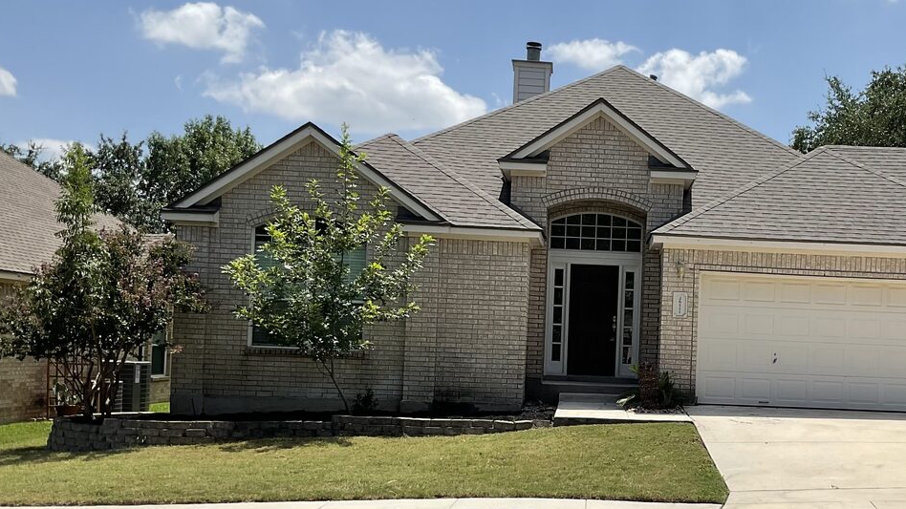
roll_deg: -2.8
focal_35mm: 48
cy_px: 348
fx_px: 1153
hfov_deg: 41.8
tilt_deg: +0.7
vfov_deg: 24.8
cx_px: 659
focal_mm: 3
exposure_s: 1/2427
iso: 16
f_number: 1.8
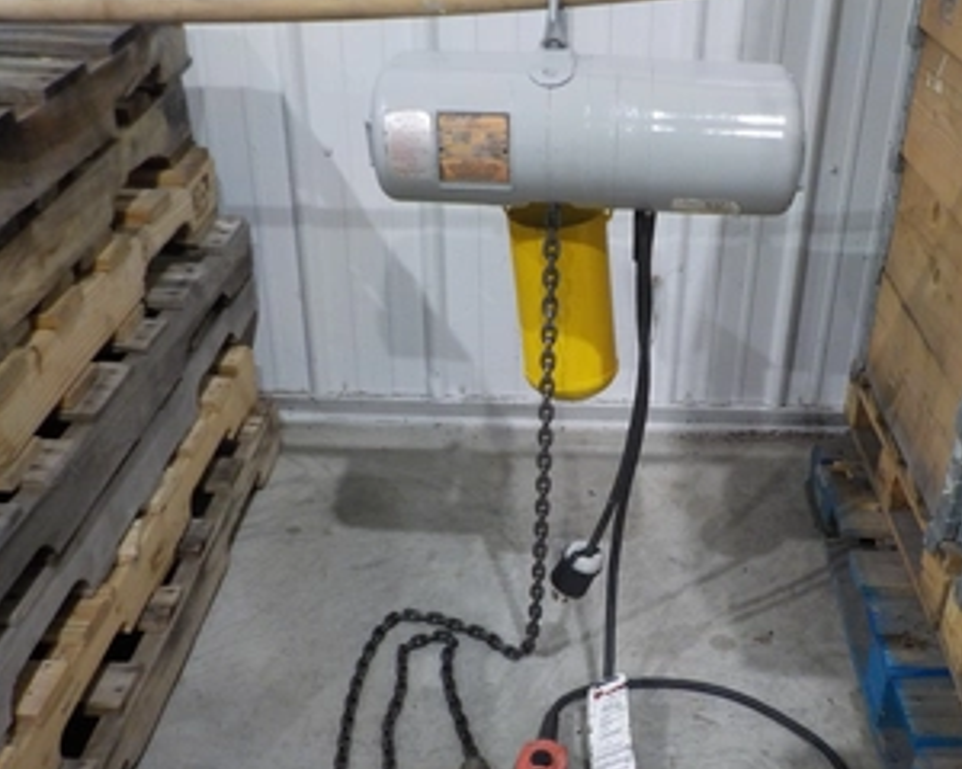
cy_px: 445
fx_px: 1110
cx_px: 619
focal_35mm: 39
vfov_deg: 38.1
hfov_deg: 46.3
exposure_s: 1/30
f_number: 3.3
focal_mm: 4.1
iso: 320
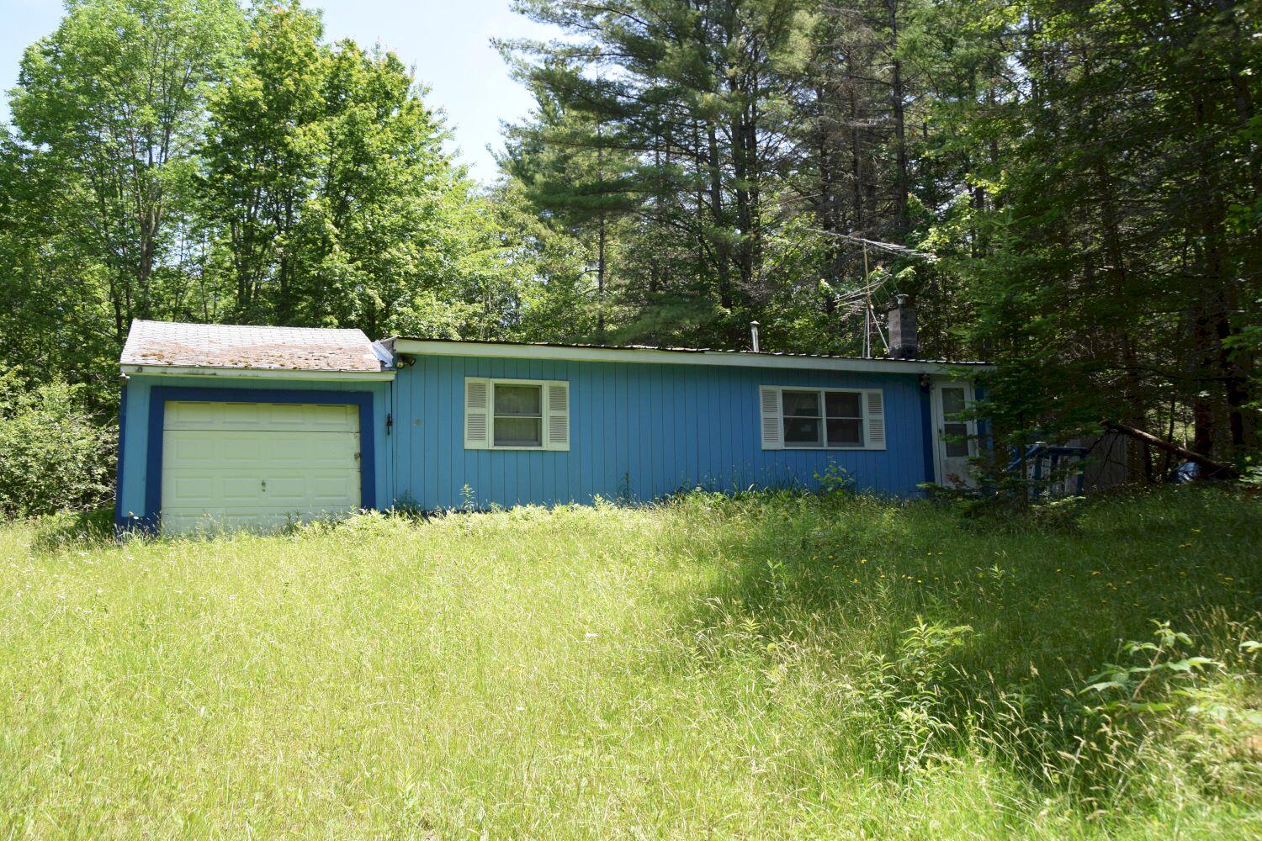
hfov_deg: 61.9
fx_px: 1052
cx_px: 631
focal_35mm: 30
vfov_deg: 43.6
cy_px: 420
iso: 280
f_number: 8
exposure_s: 1/250
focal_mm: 20
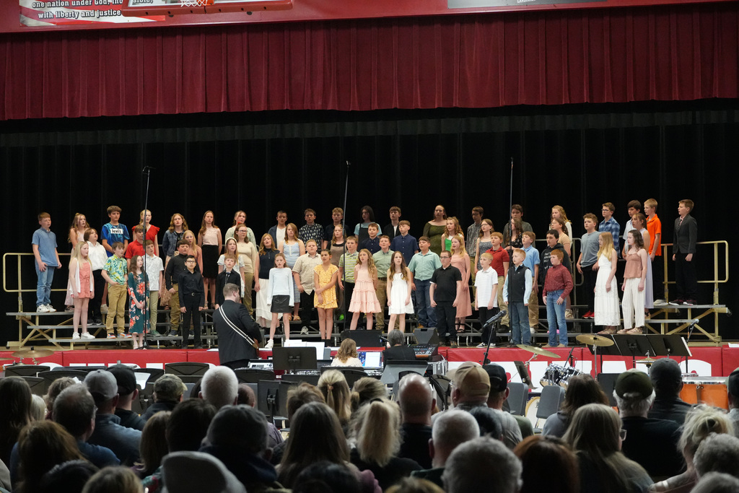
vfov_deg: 15.5
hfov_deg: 23.0
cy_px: 246
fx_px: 1817
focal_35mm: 88
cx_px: 370
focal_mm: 59
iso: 8000
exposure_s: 1/200
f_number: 5.6
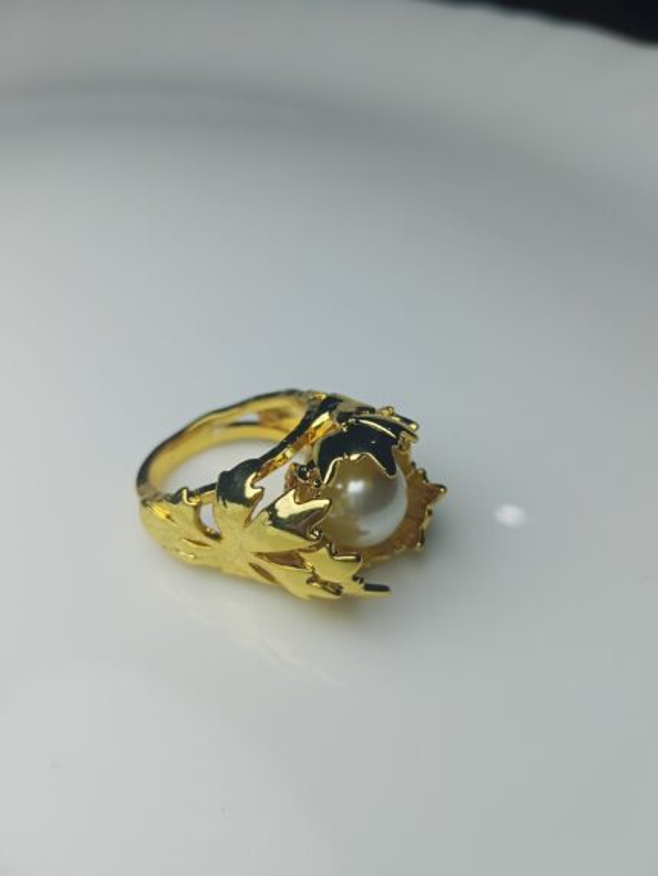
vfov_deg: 65.3
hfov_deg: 51.4
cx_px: 329
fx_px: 684
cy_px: 438
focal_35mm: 27
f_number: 1.8
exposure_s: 1/256
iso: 50
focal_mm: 3.98
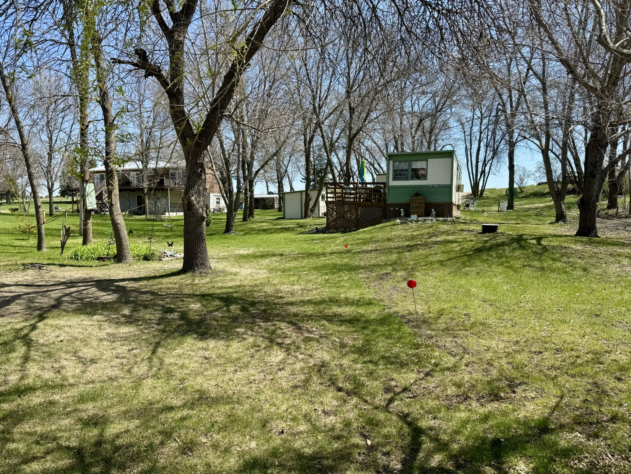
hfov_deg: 71.6
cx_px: 316
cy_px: 237
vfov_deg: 56.8
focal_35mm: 24
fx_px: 437
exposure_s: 1/2174
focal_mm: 6.76
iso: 80
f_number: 1.78
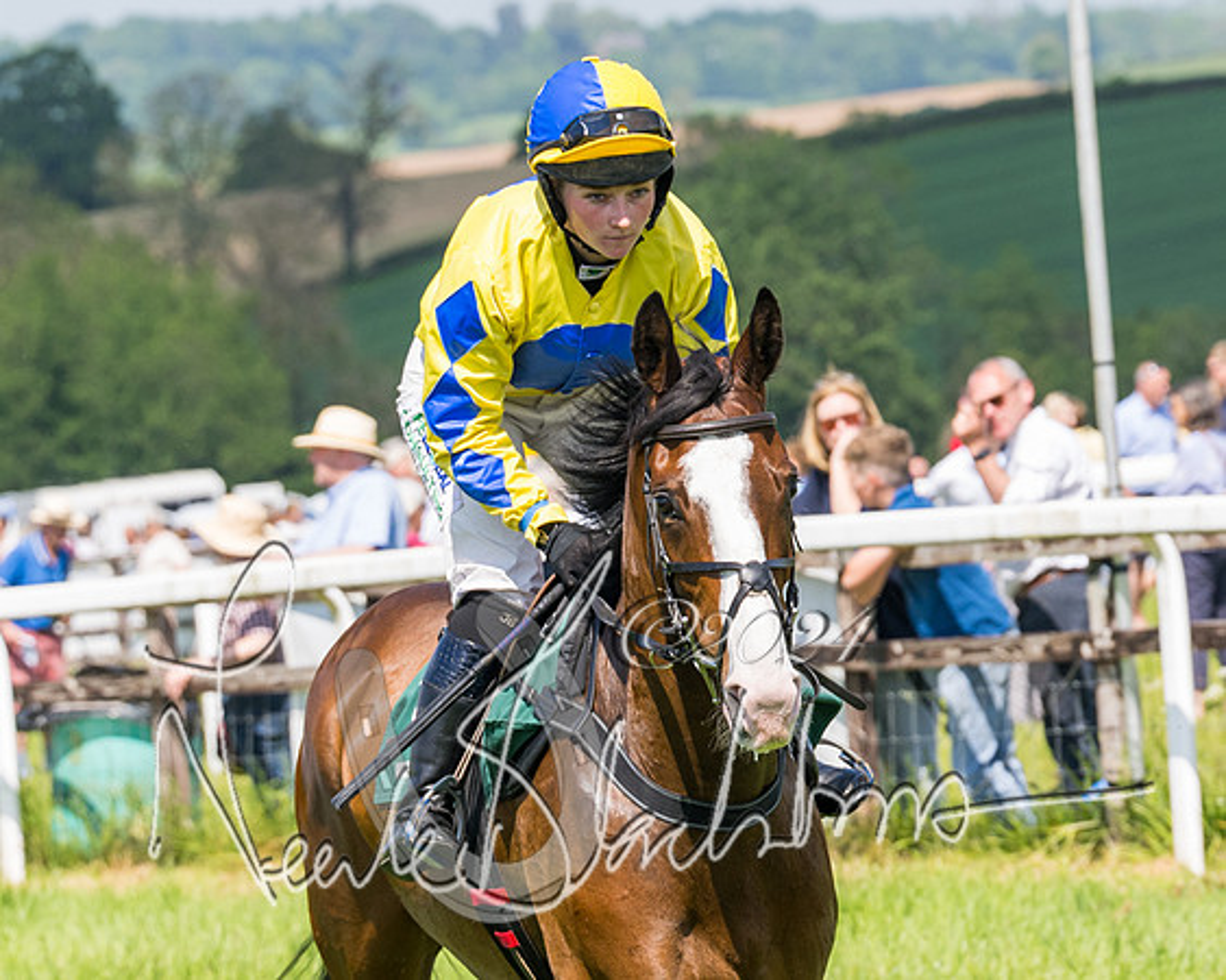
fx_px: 11666
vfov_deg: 4.8
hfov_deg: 6.0
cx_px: 748
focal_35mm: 322
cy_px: 516
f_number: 5
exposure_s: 1/1000
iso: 200
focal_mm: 115
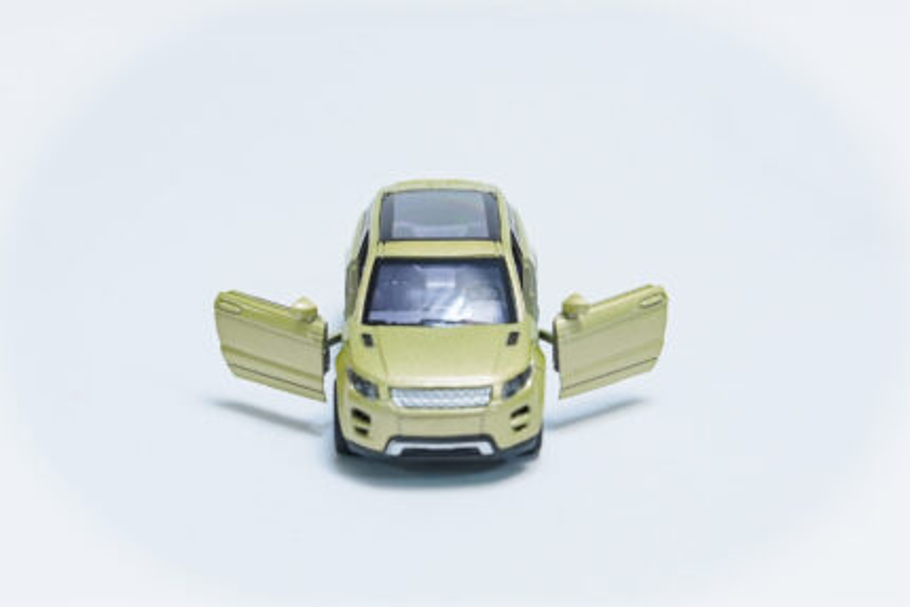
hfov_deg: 19.4
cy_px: 304
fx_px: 2655
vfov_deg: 13.1
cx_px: 455
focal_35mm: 105
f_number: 5
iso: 3200
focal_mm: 70
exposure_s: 1/640
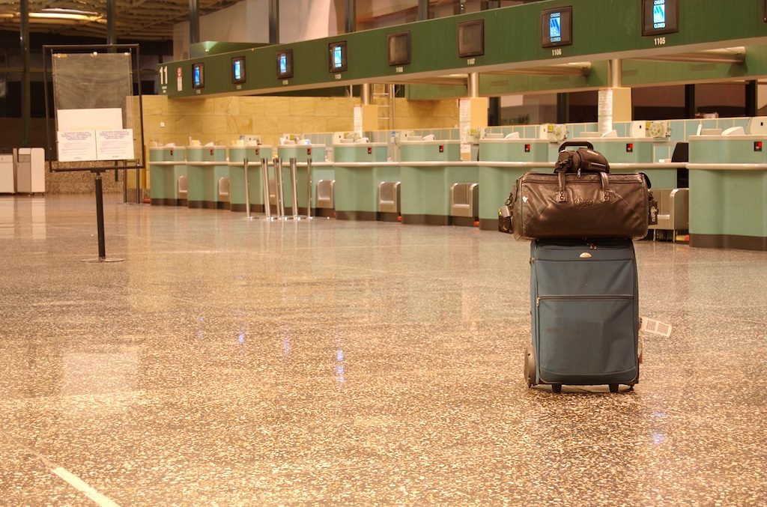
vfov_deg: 16.5
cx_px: 384
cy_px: 254
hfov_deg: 24.7
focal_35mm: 82
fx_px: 1753
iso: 200
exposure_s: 1/2
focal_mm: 55
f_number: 5.6
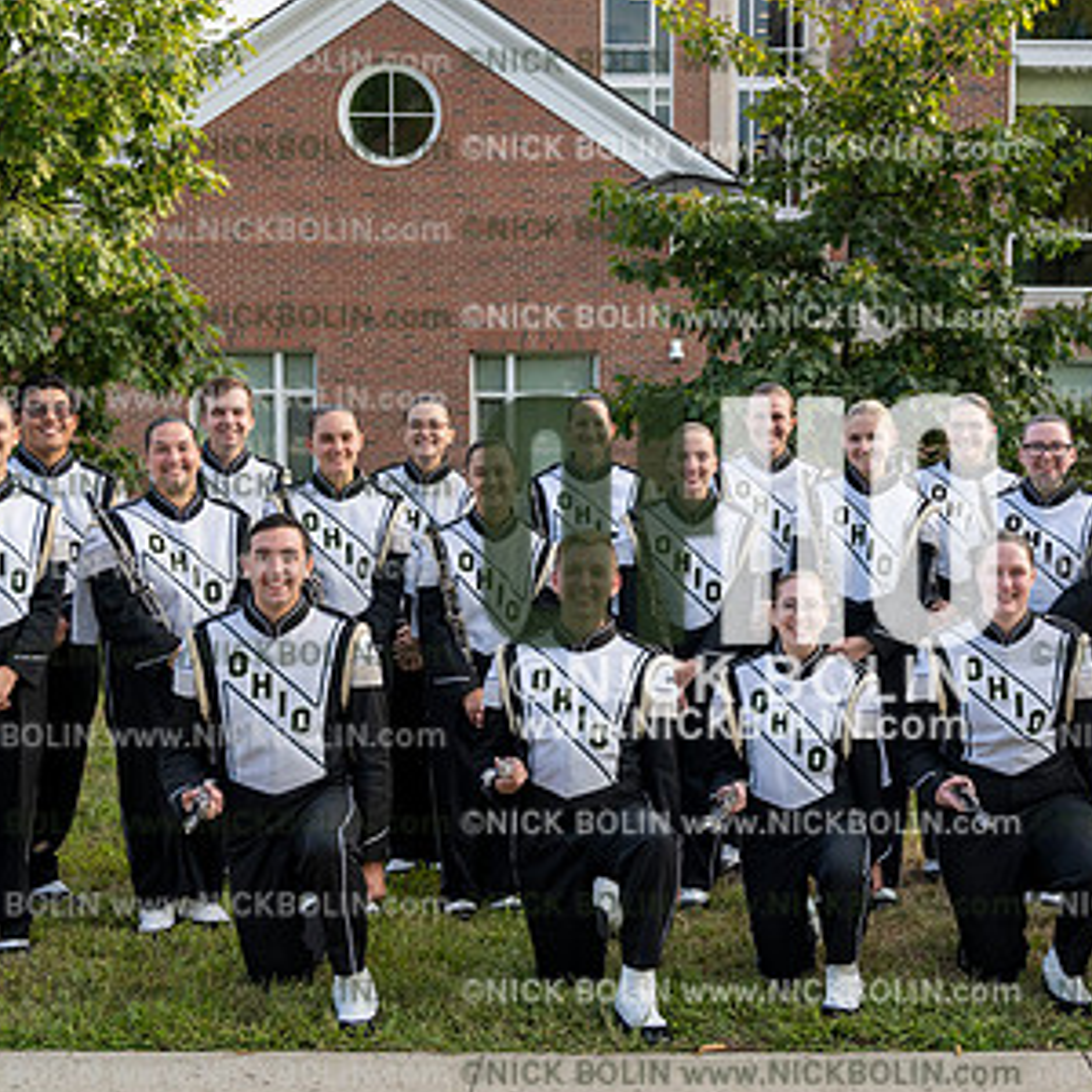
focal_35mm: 55
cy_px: 570
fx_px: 1963
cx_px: 739
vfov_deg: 31.1
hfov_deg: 30.8
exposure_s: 1/640
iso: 500
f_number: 5.6
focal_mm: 33.5
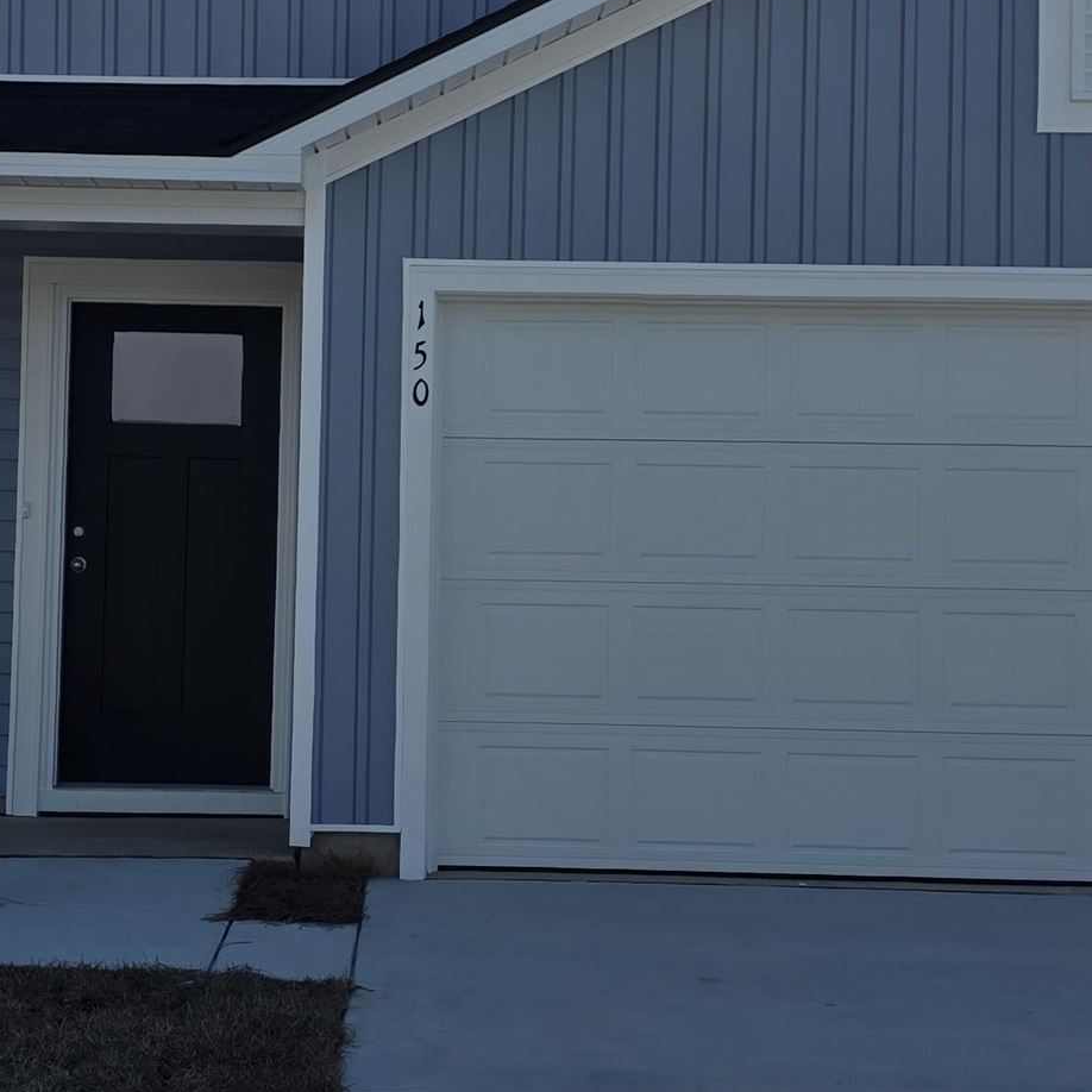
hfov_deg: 25.2
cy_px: 476
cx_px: 352
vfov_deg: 25.3
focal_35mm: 68
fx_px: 2427
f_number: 1.7
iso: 64
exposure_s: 1/7944
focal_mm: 6.3
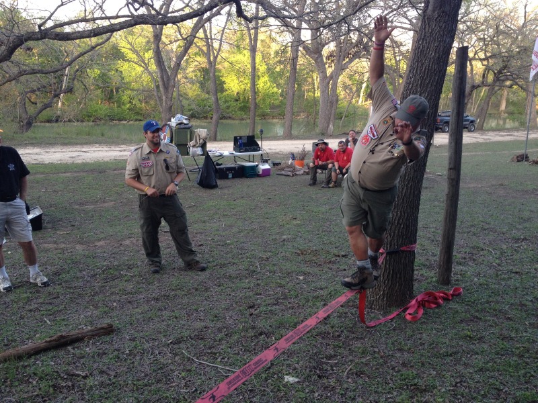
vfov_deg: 40.7
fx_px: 544
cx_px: 269
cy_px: 202
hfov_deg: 52.6
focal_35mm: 35
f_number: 2.4
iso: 100
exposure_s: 1/120
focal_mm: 4.28
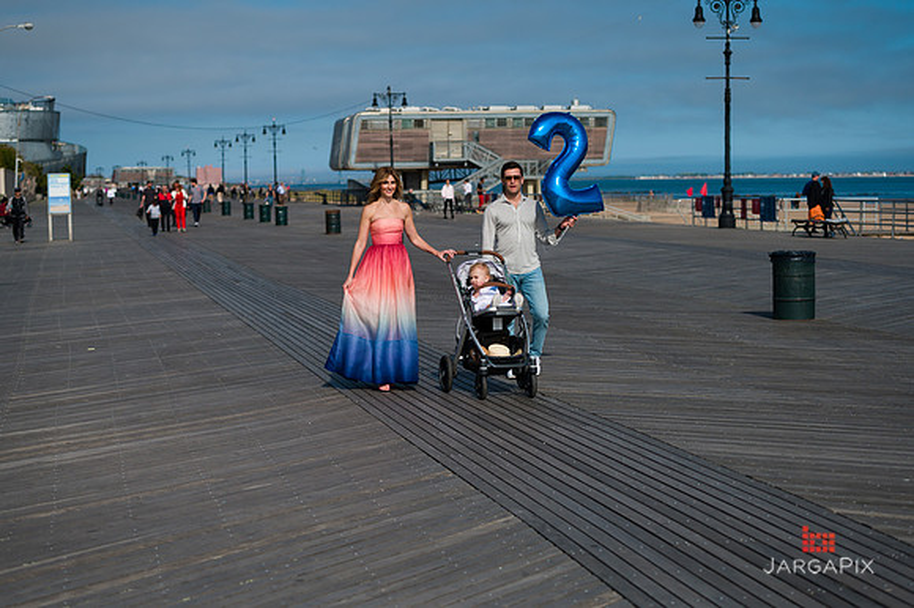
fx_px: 1776
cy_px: 304
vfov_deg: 19.4
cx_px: 457
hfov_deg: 28.9
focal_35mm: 70
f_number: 4
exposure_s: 1/6400
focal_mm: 70
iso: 200
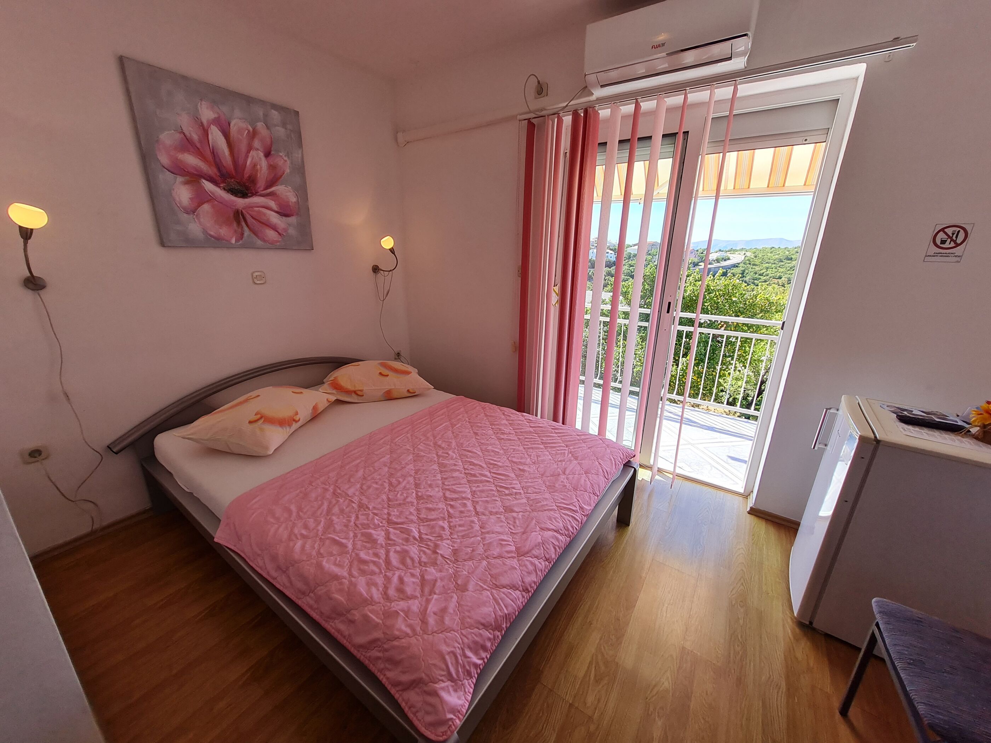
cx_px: 496
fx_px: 372
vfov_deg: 89.9
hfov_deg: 106.2
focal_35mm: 13
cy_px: 372
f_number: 2.2
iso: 50
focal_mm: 1.74
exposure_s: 1/174
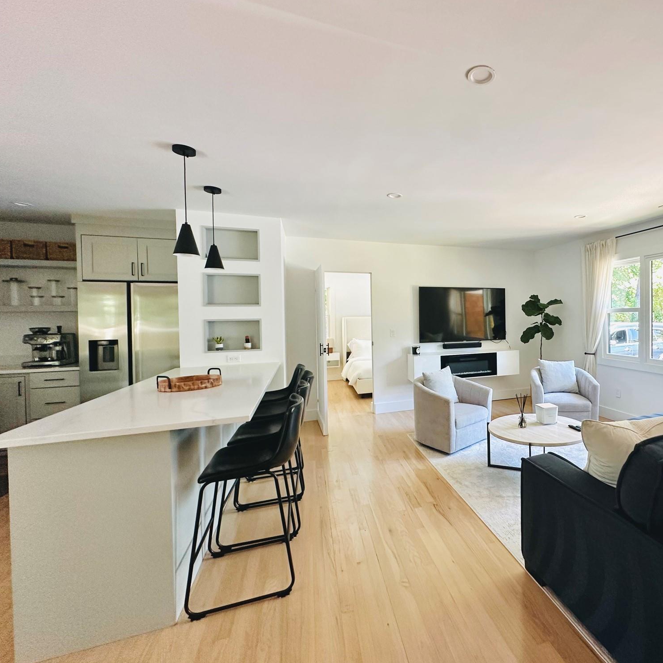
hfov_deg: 80.7
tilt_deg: +0.0
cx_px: 450
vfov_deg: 84.0
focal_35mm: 17
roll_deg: +0.5
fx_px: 368
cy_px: 323
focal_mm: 2.22
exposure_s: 1/60
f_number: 2.2
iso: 200
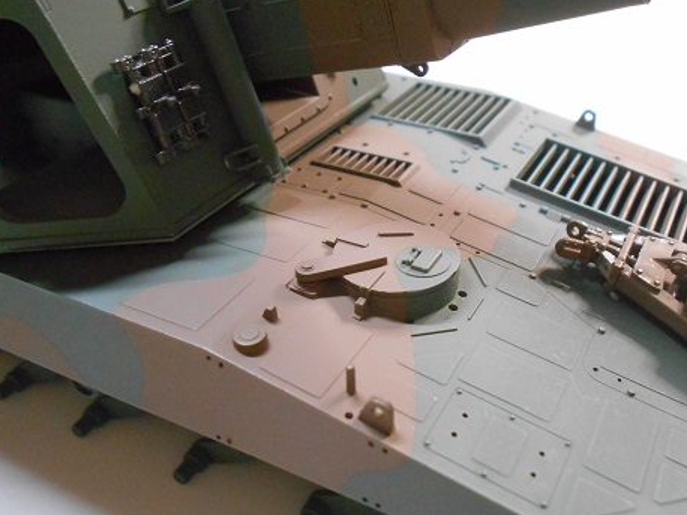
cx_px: 370
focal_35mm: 36
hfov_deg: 51.3
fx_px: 714
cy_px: 291
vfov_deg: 39.6
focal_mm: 5.1
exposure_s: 1/80
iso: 800
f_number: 3.4
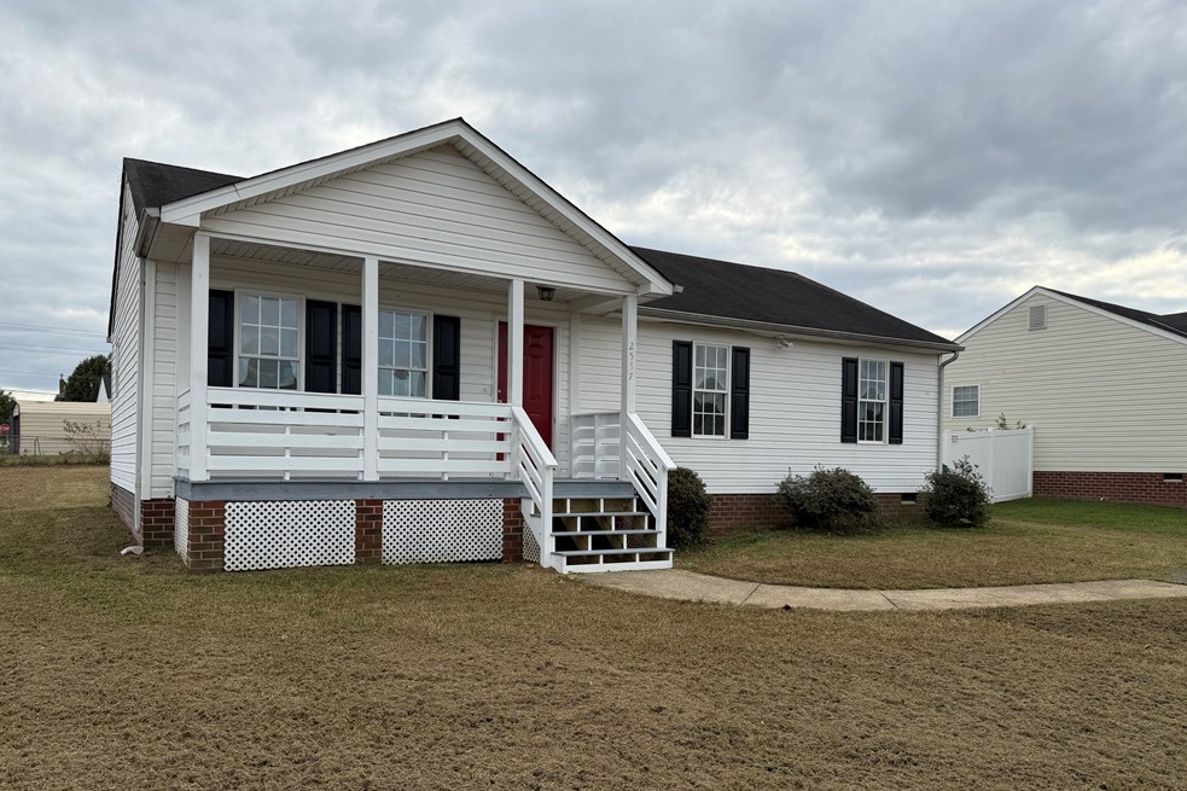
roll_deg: -0.7
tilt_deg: +1.3
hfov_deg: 69.4
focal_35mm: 26
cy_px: 453
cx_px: 584
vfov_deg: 49.4
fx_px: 857
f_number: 1.78
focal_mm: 6.76
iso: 80
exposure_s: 1/2000
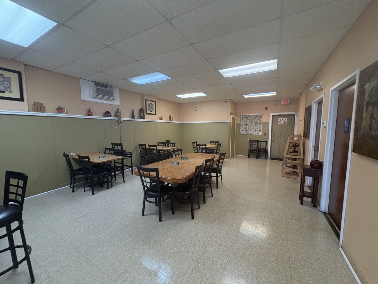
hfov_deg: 102.1
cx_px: 189
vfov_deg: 85.7
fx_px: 153
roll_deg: +0.0
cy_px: 142
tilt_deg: -5.9
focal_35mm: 14
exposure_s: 1/120
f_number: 2.2
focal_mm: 2.22
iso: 400
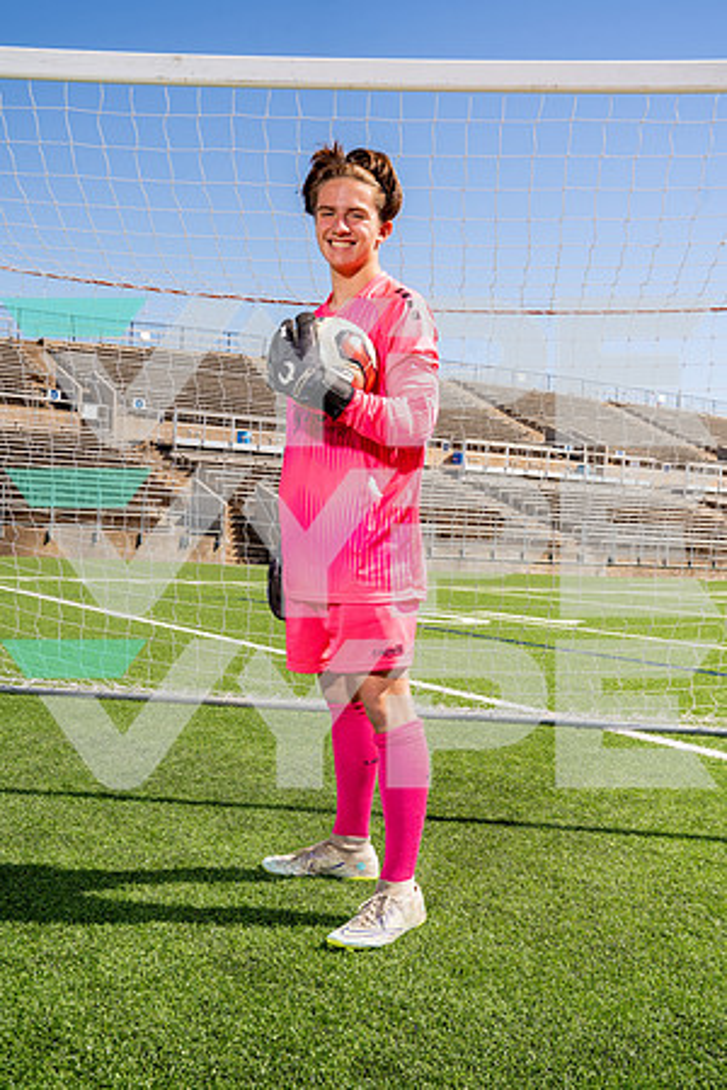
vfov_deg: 50.7
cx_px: 364
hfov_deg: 35.1
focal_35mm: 38
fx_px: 1151
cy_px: 545
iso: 100
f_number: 8
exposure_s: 1/250
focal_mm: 38
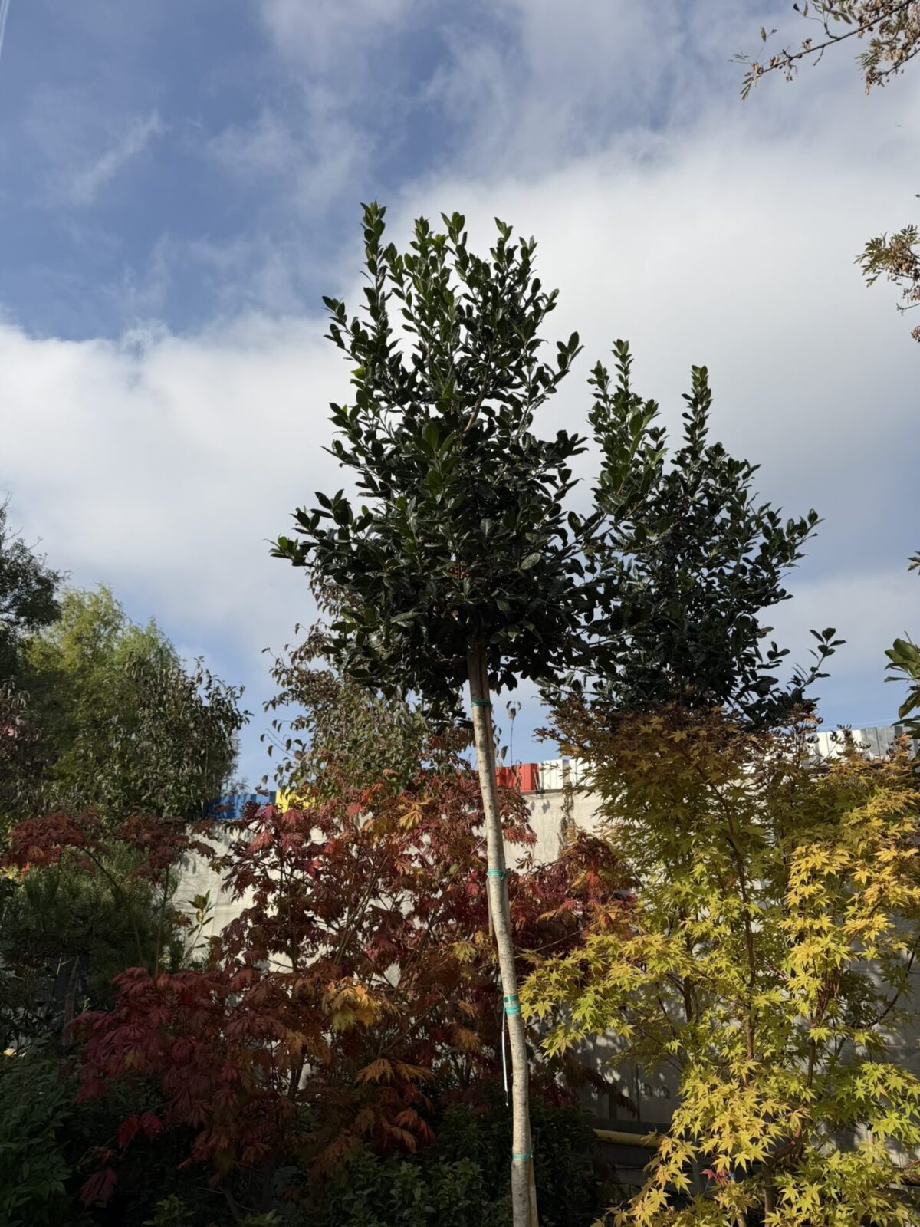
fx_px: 850
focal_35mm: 24
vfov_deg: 71.6
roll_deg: +0.7
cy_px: 614
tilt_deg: +18.0
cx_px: 460
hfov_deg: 56.8
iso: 80
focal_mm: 6.76
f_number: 1.78
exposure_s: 1/5714
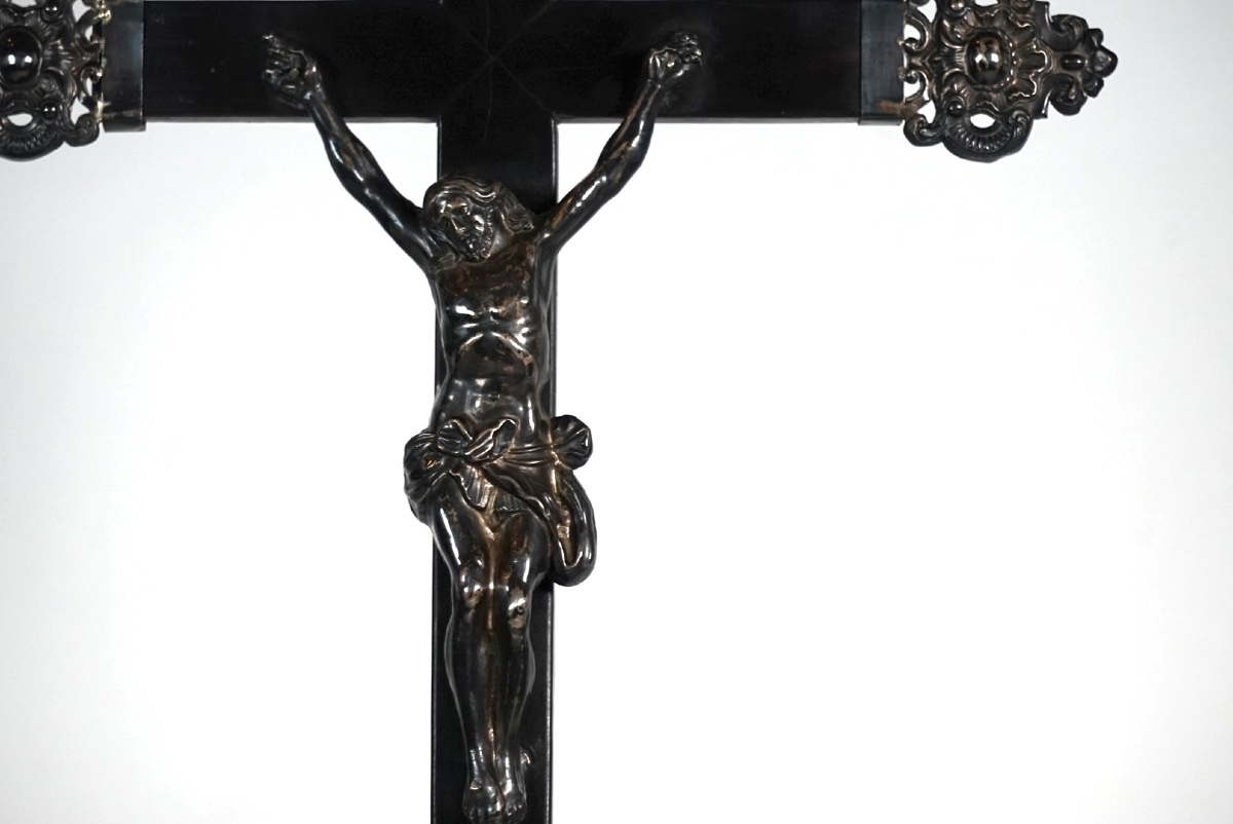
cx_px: 616
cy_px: 412
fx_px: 6615
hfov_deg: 10.6
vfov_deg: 7.1
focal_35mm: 193
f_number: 5.6
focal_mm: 129
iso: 800
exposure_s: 1/200
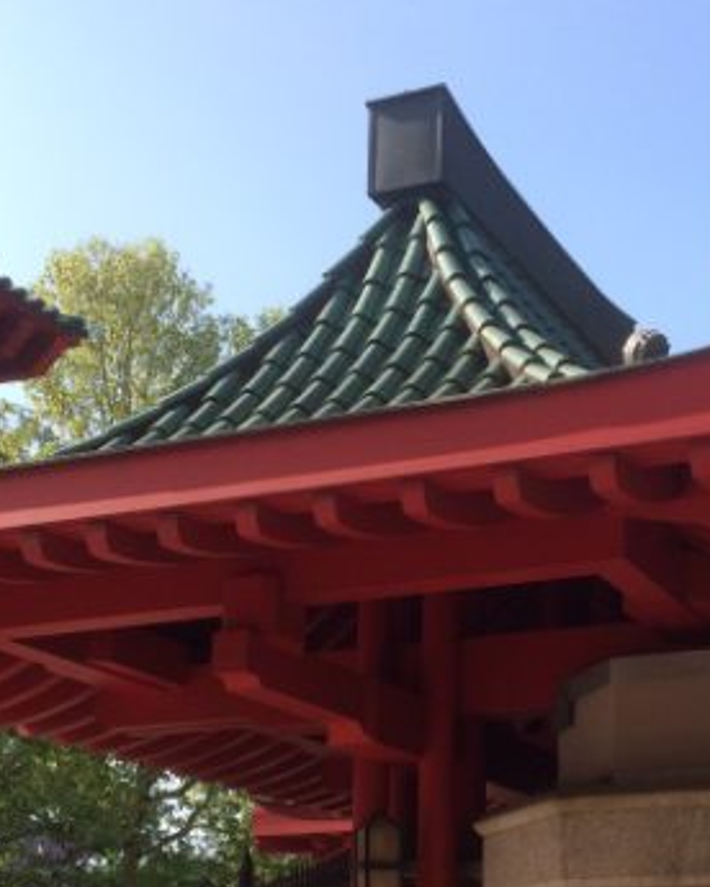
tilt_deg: +12.5
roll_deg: +0.4
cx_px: 486
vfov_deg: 29.6
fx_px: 1655
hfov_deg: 24.1
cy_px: 643
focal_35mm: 63
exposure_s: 1/1026
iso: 32
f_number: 2.2
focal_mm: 4.15
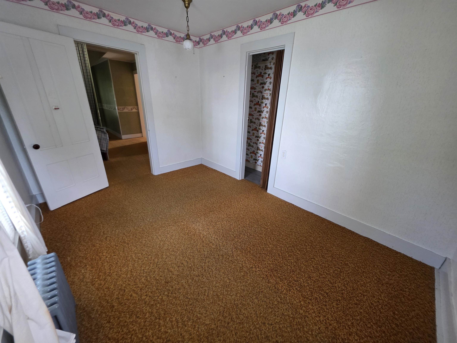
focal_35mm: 13
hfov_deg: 106.2
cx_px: 228
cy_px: 172
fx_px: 172
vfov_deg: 89.9
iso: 320
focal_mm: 2.2
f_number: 1.9
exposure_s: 1/100
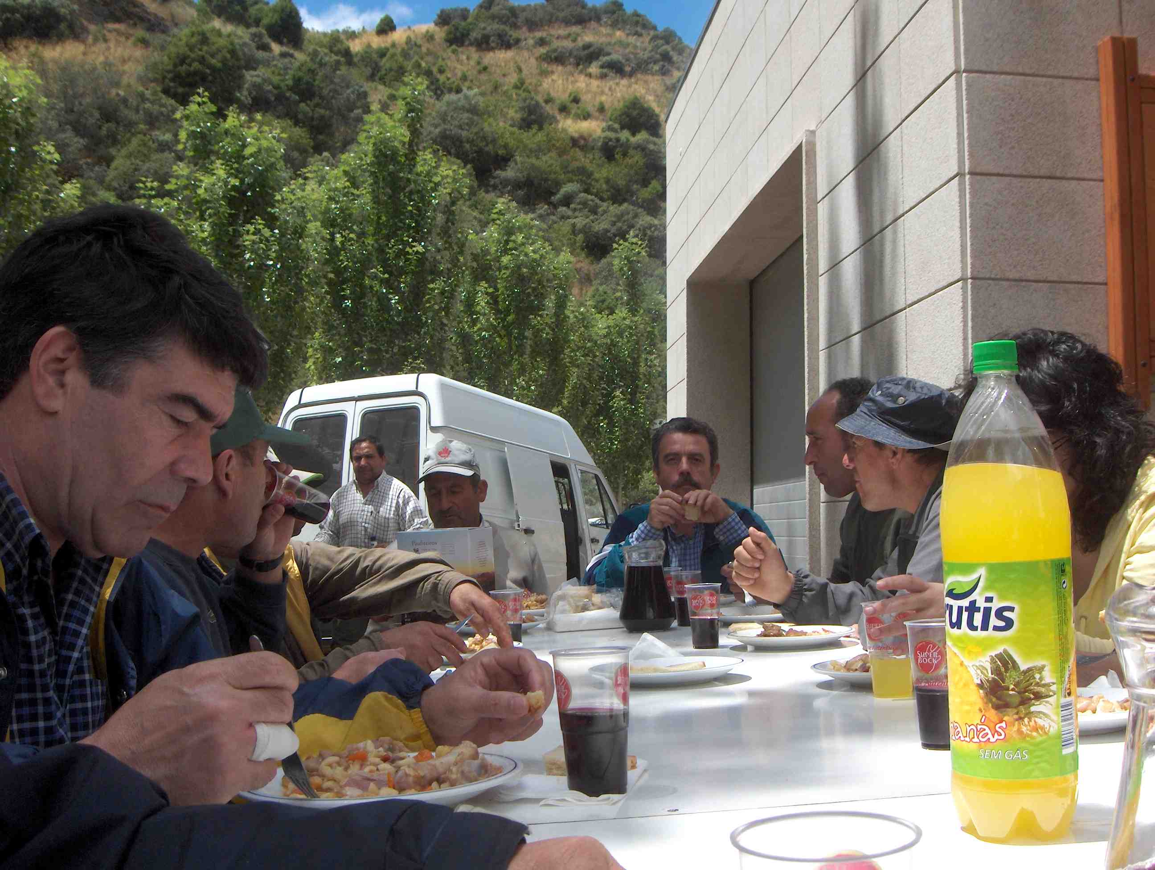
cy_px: 435
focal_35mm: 39
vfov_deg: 36.9
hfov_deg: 47.8
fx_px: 1303
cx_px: 578
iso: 100
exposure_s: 1/787
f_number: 4.8
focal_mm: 8
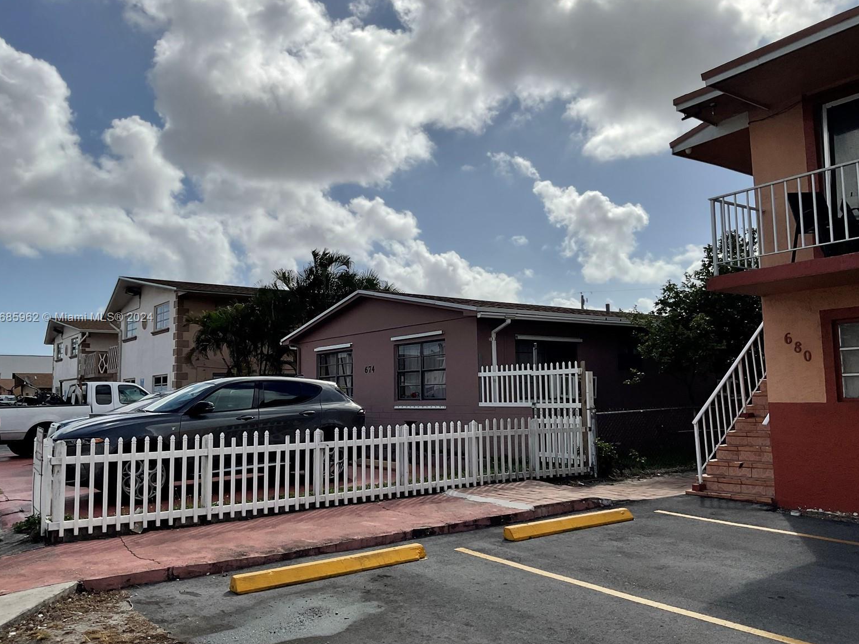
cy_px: 318
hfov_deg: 60.0
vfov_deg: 46.8
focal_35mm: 30
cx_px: 420
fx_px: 744
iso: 16
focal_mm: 3
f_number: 1.8
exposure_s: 1/6536
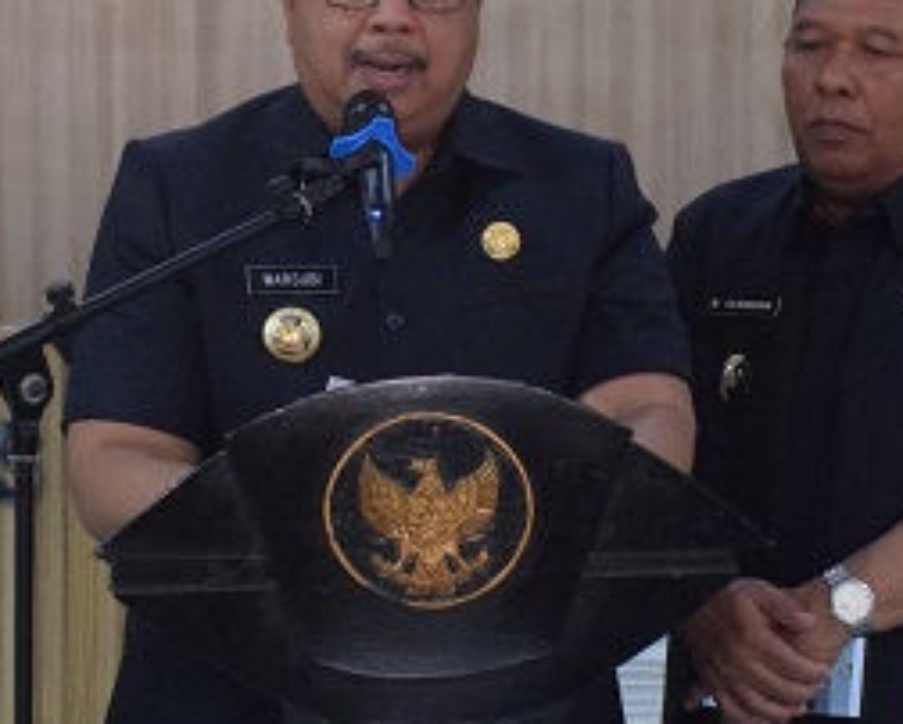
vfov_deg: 9.4
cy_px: 378
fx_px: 4386
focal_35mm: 164
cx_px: 545
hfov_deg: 11.7
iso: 6400
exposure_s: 1/60
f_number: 7.1
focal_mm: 42
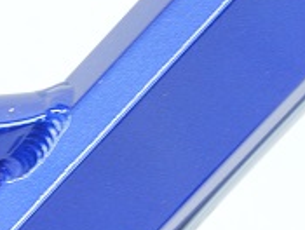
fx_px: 3085
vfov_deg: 4.3
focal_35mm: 349
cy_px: 152
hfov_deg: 5.6
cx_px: -59
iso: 400
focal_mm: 85
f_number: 10
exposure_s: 1/6
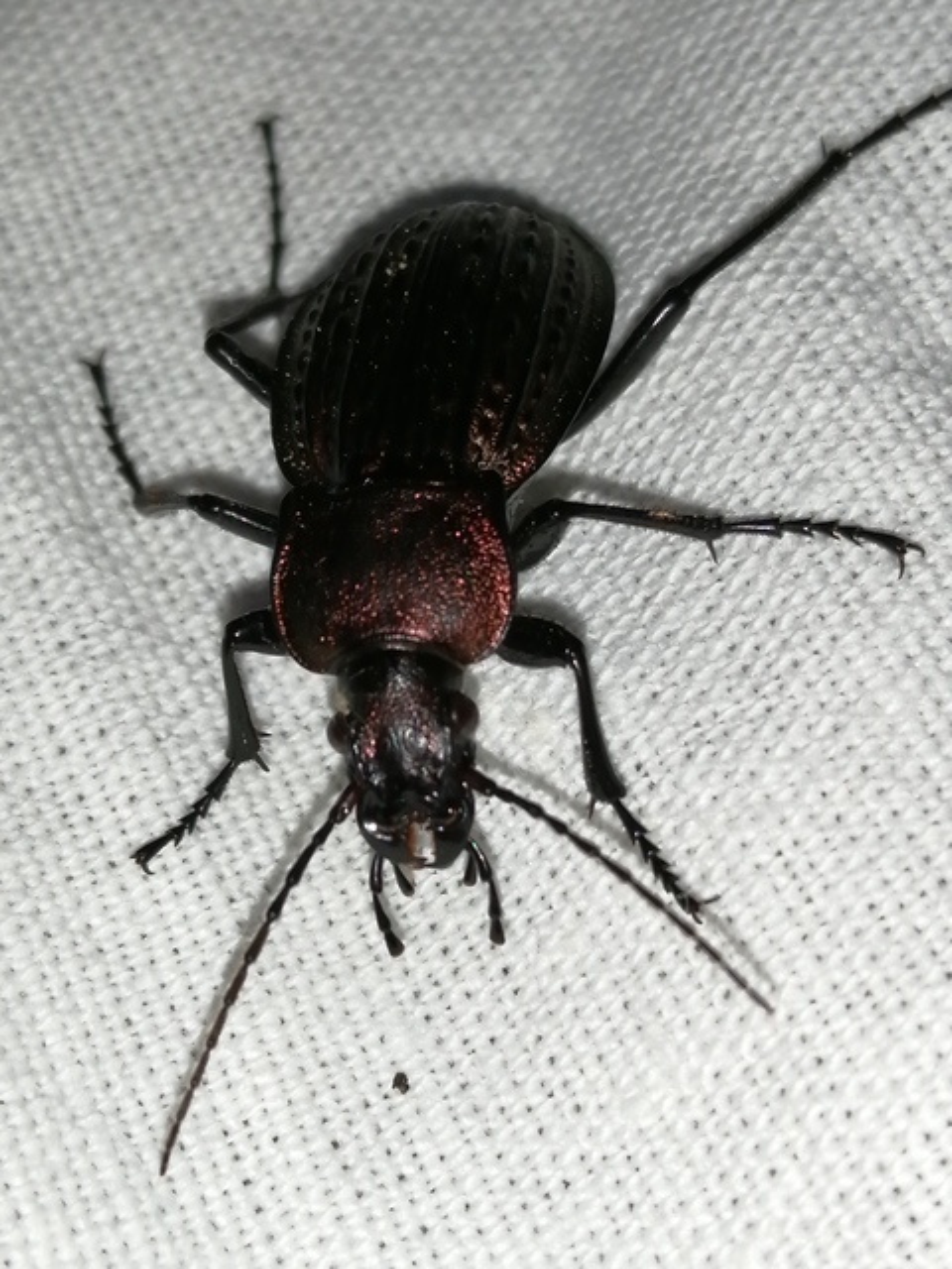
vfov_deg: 31.2
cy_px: 634
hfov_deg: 23.7
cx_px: 476
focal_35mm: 62
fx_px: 2273
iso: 64
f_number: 1.8
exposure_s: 1/120
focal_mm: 3.46
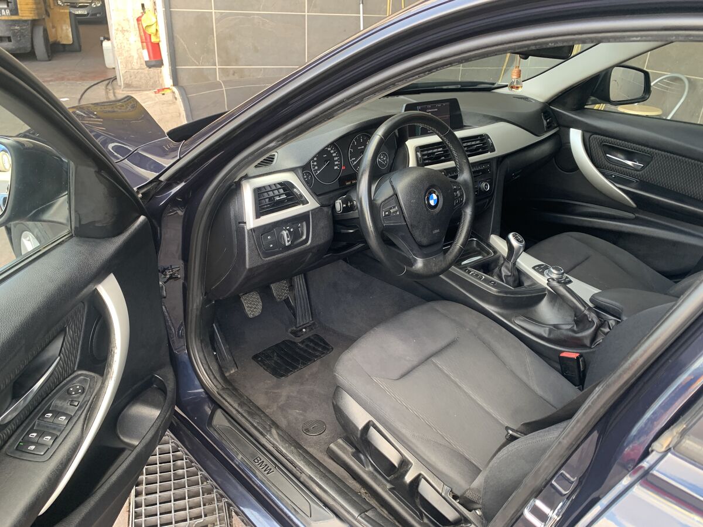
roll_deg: -2.1
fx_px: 528
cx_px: 352
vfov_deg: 53.1
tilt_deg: -26.0
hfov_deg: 67.3
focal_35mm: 26
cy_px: 264
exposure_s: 1/73
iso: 100
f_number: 1.8
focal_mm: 4.25
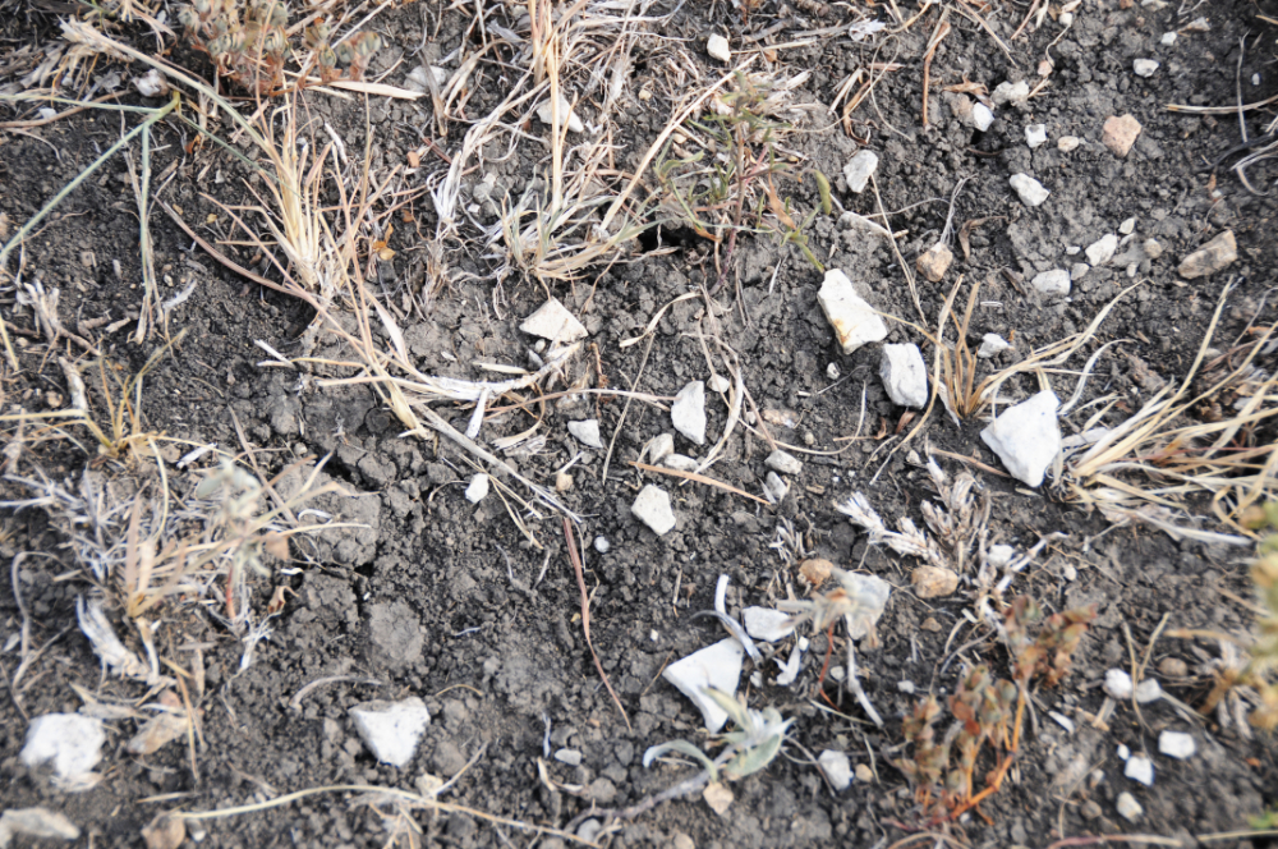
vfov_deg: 14.7
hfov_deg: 21.9
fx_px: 3297
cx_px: 639
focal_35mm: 93
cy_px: 424
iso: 250
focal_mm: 62
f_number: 5.6
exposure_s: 1/500
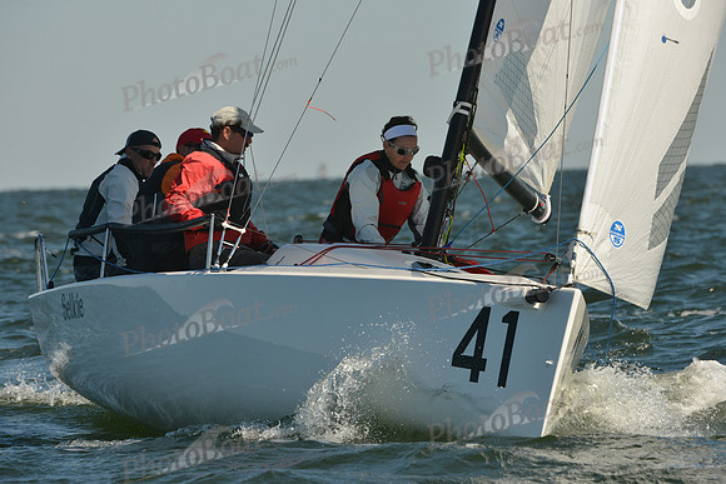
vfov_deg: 3.4
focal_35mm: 400
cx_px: 363
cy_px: 242
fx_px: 8068
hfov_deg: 5.2
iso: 500
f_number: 10
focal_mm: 400
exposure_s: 1/1000
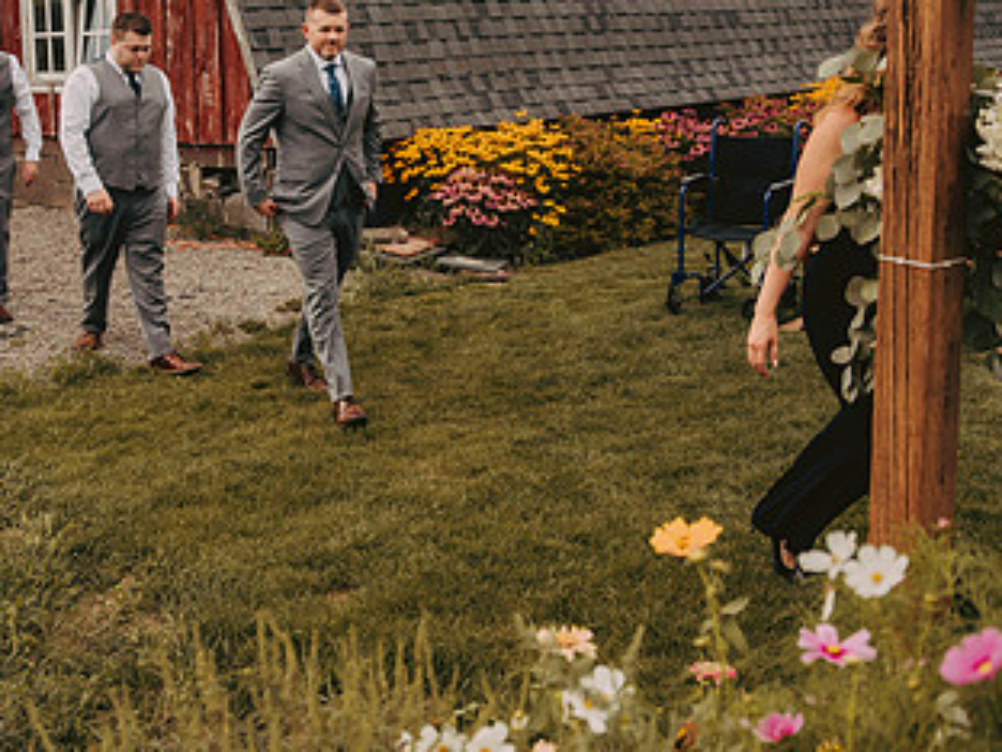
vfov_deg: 28.4
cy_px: 137
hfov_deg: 37.7
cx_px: 328
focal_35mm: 50
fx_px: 1447
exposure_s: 1/2000
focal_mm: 28
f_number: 2.8
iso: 320
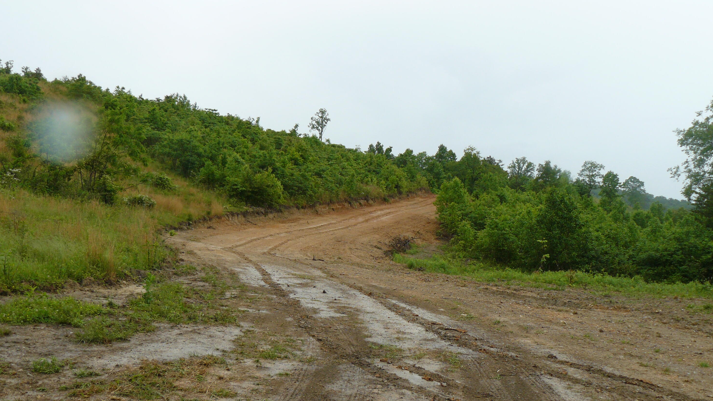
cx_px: 358
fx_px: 756
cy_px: 238
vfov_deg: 29.6
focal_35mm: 40
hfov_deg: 50.5
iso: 100
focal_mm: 6
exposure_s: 1/160
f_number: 4
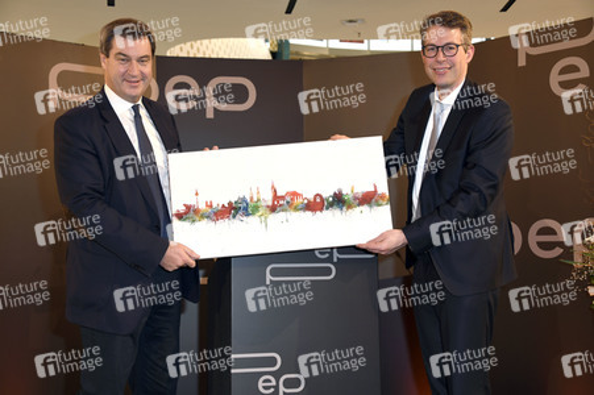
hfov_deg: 38.2
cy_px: 198
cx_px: 297
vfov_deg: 26.0
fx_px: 857
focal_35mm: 52
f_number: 6.3
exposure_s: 1/100
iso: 800
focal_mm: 52
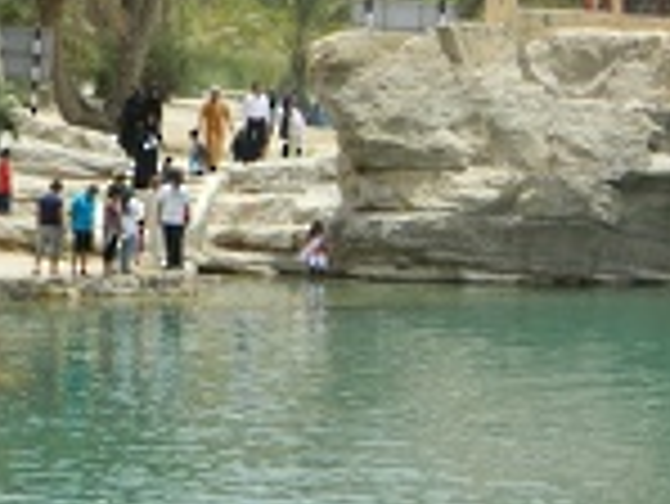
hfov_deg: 8.2
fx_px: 4688
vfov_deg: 6.1
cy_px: 245
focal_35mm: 242
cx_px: 553
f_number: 4.5
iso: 110
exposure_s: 1/640
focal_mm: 18.6
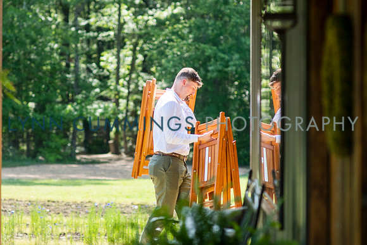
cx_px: 124
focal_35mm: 120
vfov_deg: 11.4
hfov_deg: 17.0
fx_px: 1223
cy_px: 120
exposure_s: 1/2000
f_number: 2.2
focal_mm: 85
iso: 320
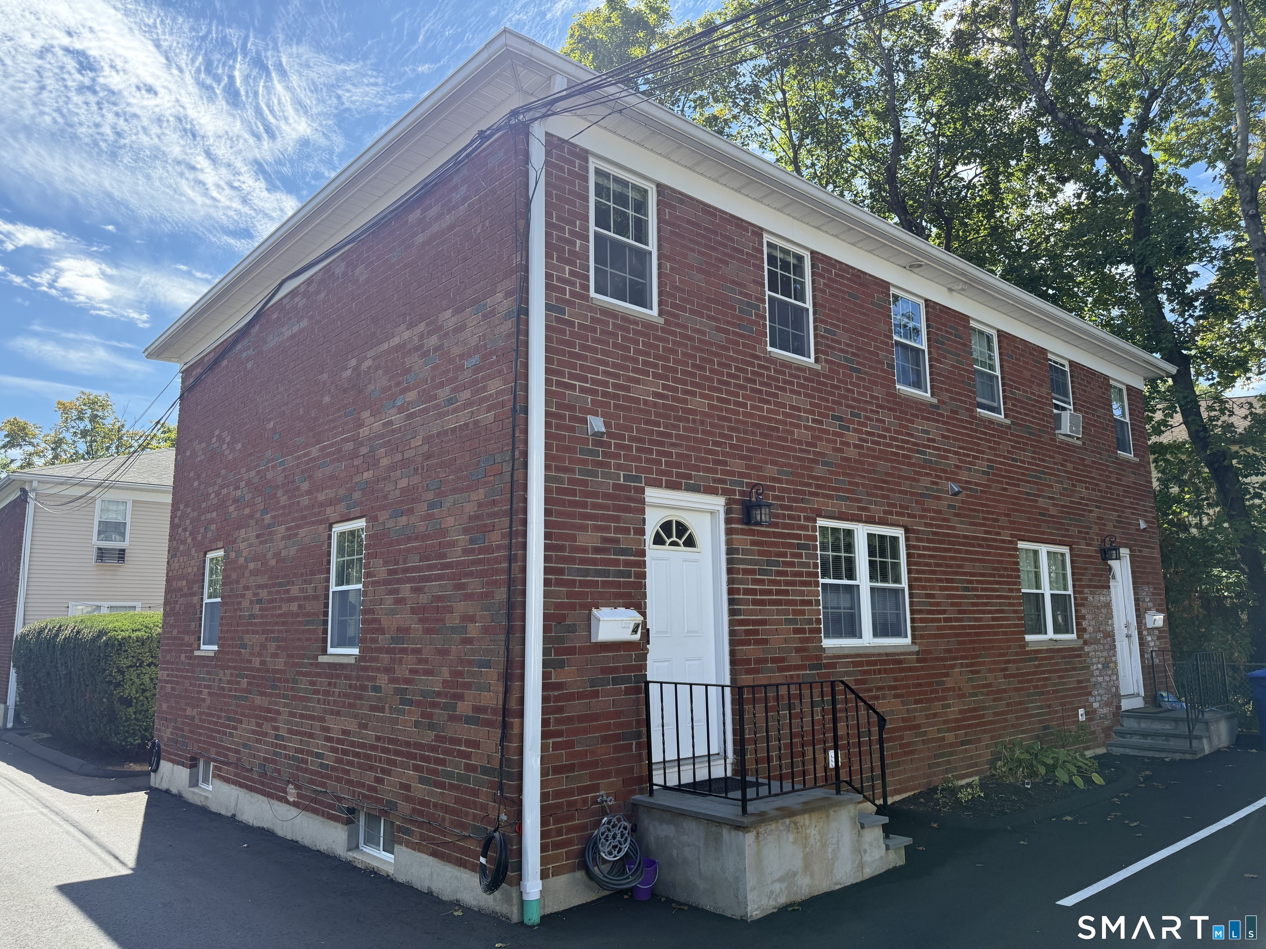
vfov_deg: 56.8
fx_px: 878
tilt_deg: +9.9
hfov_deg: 71.6
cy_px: 474
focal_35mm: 24
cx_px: 633
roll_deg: +0.9
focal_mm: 6.76
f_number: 1.78
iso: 100
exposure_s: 1/1585
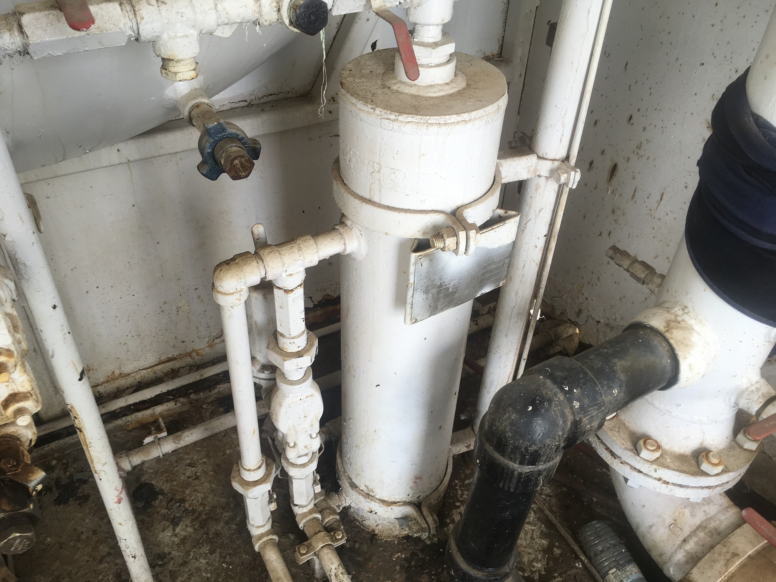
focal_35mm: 29
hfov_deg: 61.7
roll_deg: -2.4
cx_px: 388
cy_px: 291
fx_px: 650
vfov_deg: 48.2
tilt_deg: -38.3
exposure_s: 1/60
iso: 32
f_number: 2.2
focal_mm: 4.15
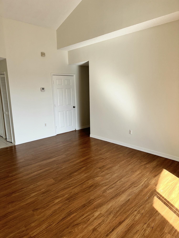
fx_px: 165
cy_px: 119
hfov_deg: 56.8
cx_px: 90
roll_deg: +1.4
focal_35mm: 24
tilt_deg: -11.5
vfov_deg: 71.6
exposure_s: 1/529
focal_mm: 6.86
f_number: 1.78
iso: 50
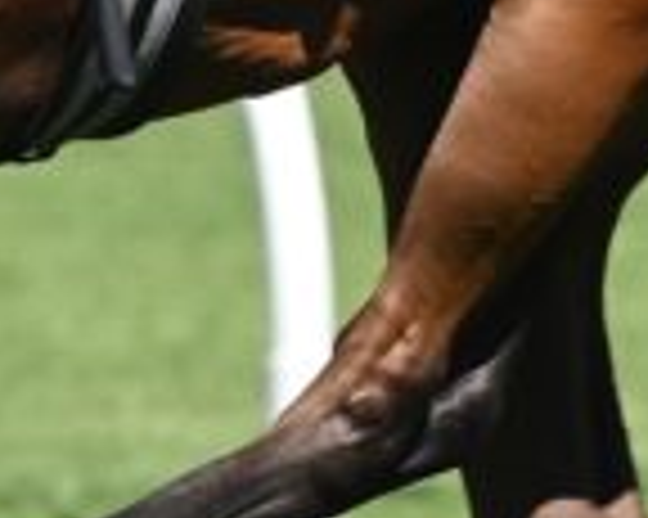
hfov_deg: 0.9
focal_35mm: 2069
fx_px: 39653
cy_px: -268
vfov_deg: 0.7
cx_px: -81
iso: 560
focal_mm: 310
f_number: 5.6
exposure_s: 1/2000
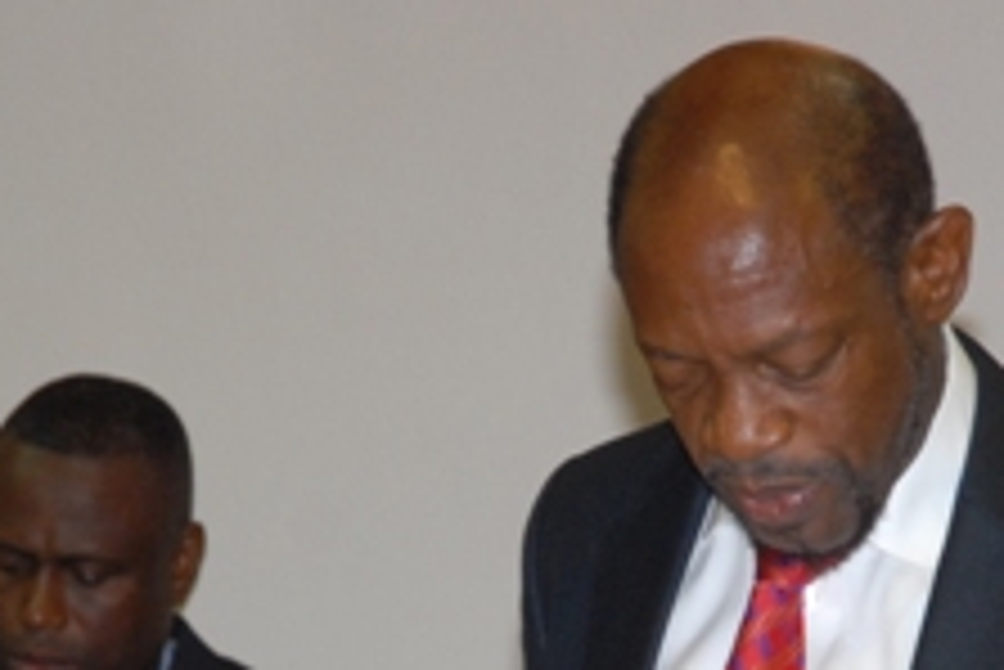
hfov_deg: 4.4
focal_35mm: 473
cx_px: 590
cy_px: 863
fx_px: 13200
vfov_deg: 2.9
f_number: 6.3
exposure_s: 1/60
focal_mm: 110
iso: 500
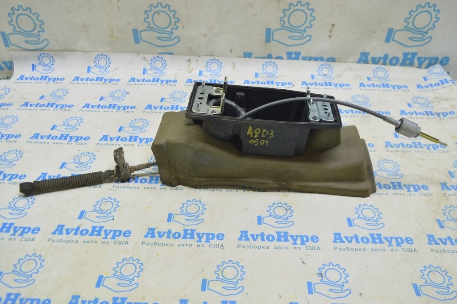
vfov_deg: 43.5
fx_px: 381
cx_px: 228
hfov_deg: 62.0
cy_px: 152
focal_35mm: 30
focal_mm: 20
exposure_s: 1/20
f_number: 5.6
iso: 400
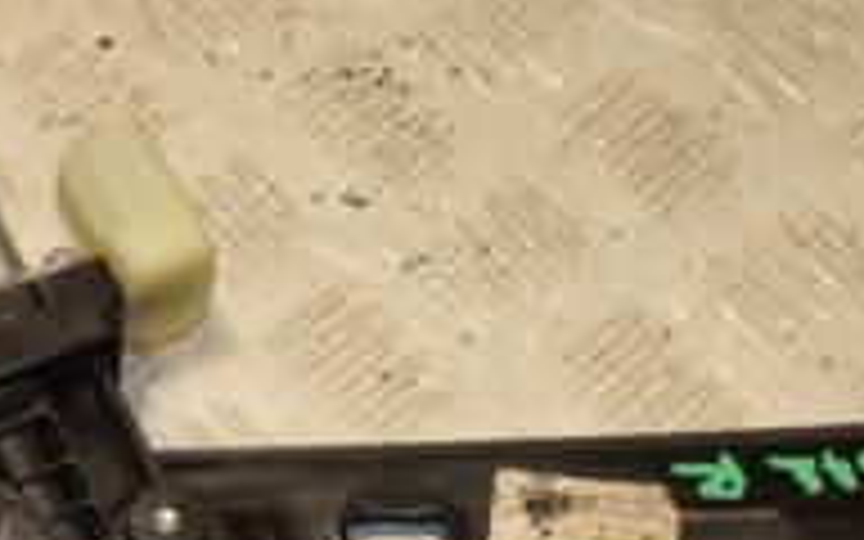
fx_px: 2816
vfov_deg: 10.9
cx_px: -68
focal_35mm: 120
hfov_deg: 16.9
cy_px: 500
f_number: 9
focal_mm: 25
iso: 800
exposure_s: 1/200
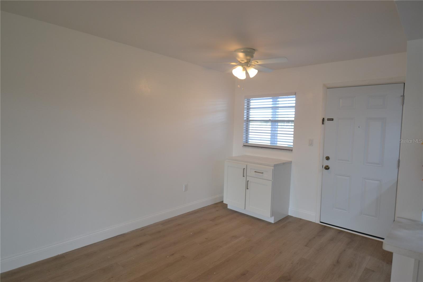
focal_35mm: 20
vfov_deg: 63.2
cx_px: 212
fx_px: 229
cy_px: 141
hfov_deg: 85.4
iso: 400
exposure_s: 1/80
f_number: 4.5
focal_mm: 13
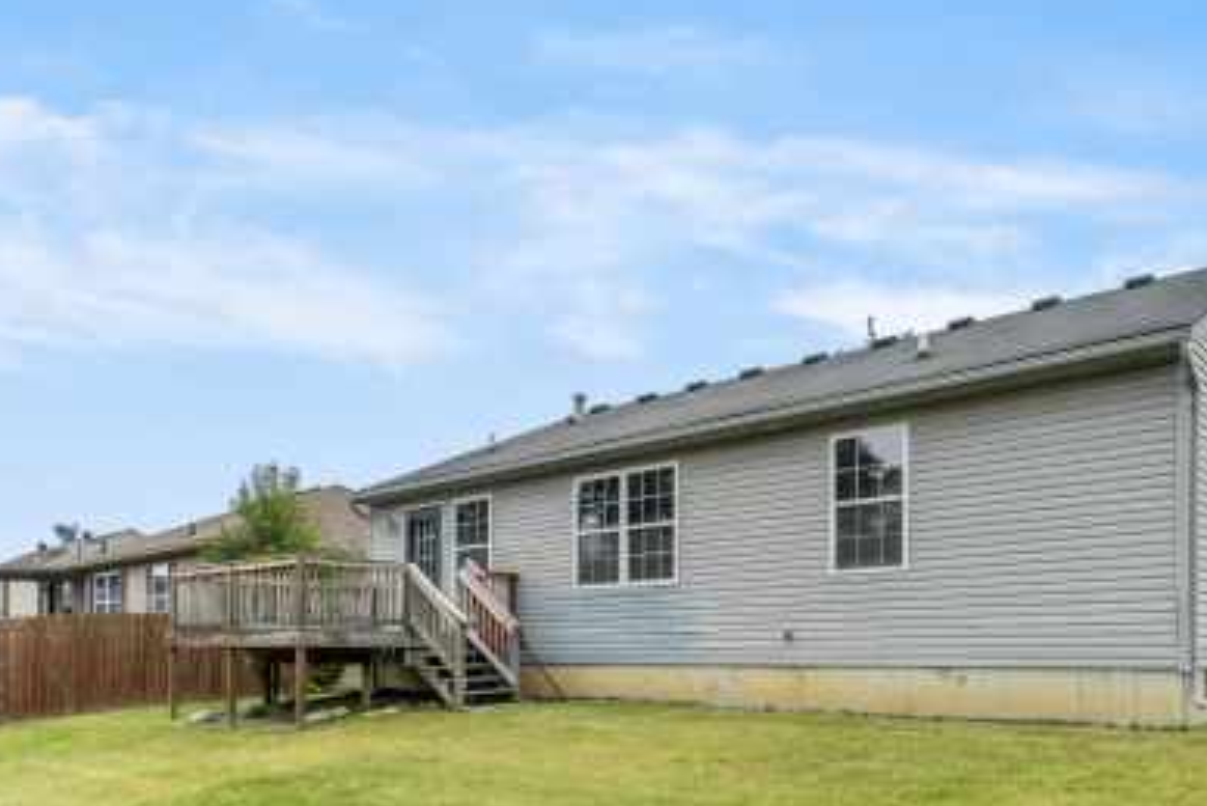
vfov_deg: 43.0
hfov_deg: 63.5
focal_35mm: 29
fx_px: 973
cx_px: 541
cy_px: 644
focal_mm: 10
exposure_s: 1/320
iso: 400
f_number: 8
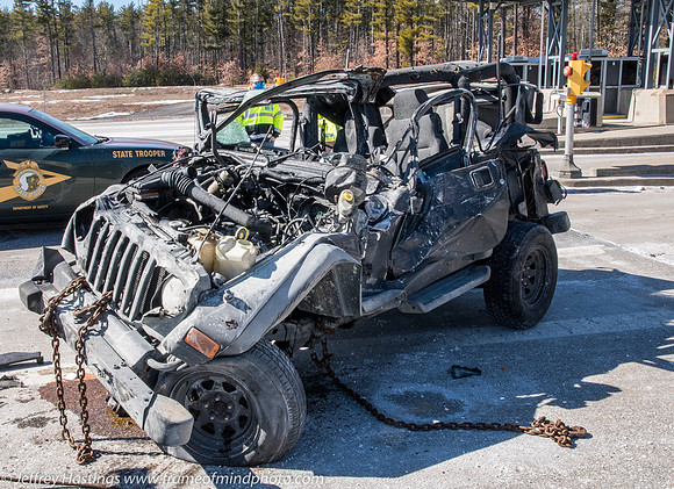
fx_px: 751
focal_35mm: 39
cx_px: 320
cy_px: 236
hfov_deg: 48.3
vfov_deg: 36.1
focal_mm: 22
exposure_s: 1/160
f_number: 20
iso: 400
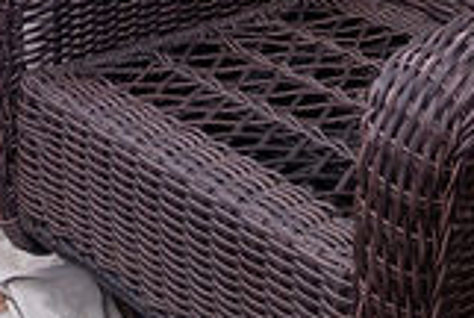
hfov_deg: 18.0
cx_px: -91
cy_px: -567
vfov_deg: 10.1
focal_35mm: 108
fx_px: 1425
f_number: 5
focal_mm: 11.5
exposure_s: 1/1000
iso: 500
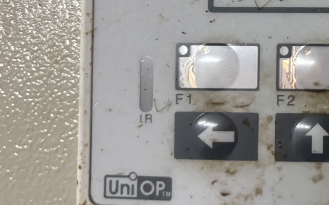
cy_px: 2
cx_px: 382
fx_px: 655
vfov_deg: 17.5
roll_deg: +0.8
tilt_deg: +3.2
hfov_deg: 25.6
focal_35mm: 73
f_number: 1.6
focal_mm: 5.96
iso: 320
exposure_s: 1/50
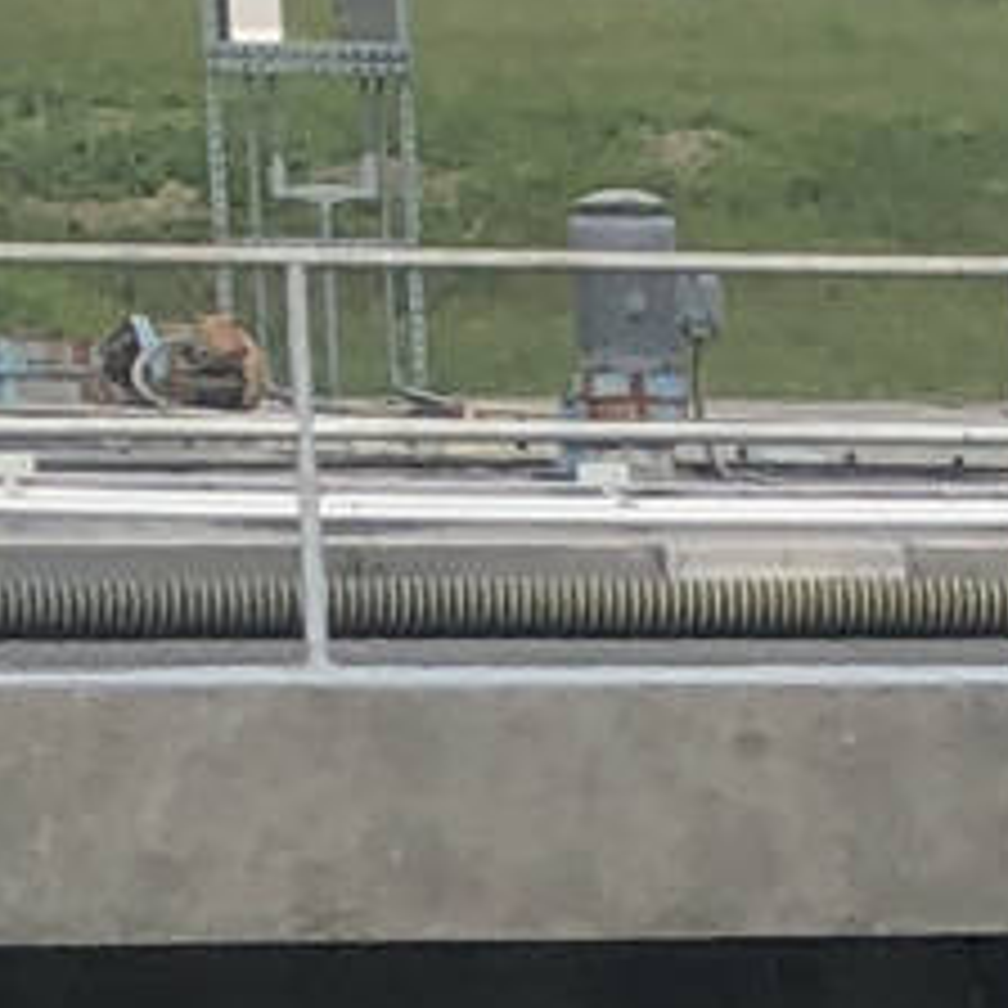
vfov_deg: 7.6
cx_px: 3231
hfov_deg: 7.0
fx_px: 7281
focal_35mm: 221
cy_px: 2102
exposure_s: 1/9
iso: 100
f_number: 1.8
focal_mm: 3.99
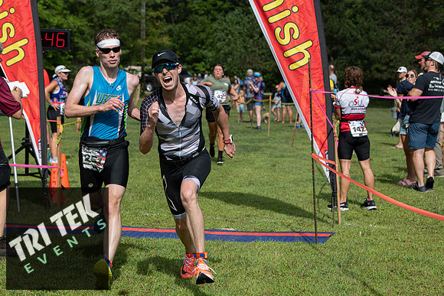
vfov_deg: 13.4
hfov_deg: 20.0
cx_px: 222
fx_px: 1258
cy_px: 148
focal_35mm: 102
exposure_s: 1/1000
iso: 200
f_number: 6.3
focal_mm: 102
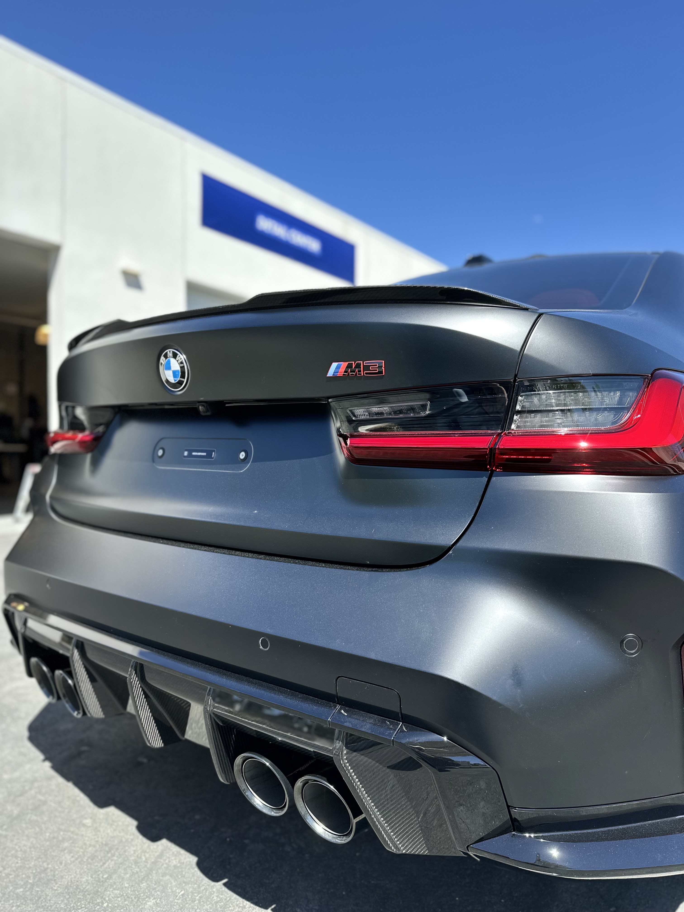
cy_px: 456
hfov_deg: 56.8
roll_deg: +0.3
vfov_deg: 71.6
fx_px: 632
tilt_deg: -0.8
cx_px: 342
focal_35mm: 24
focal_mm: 6.86
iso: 80
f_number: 1.78
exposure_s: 1/2110
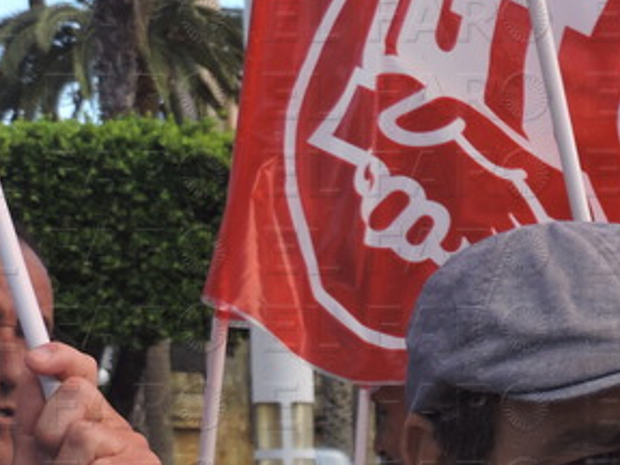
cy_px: 732
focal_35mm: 178
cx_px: 1025
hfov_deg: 10.6
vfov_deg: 8.1
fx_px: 3188
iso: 100
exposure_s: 1/250
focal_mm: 8.9
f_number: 3.6
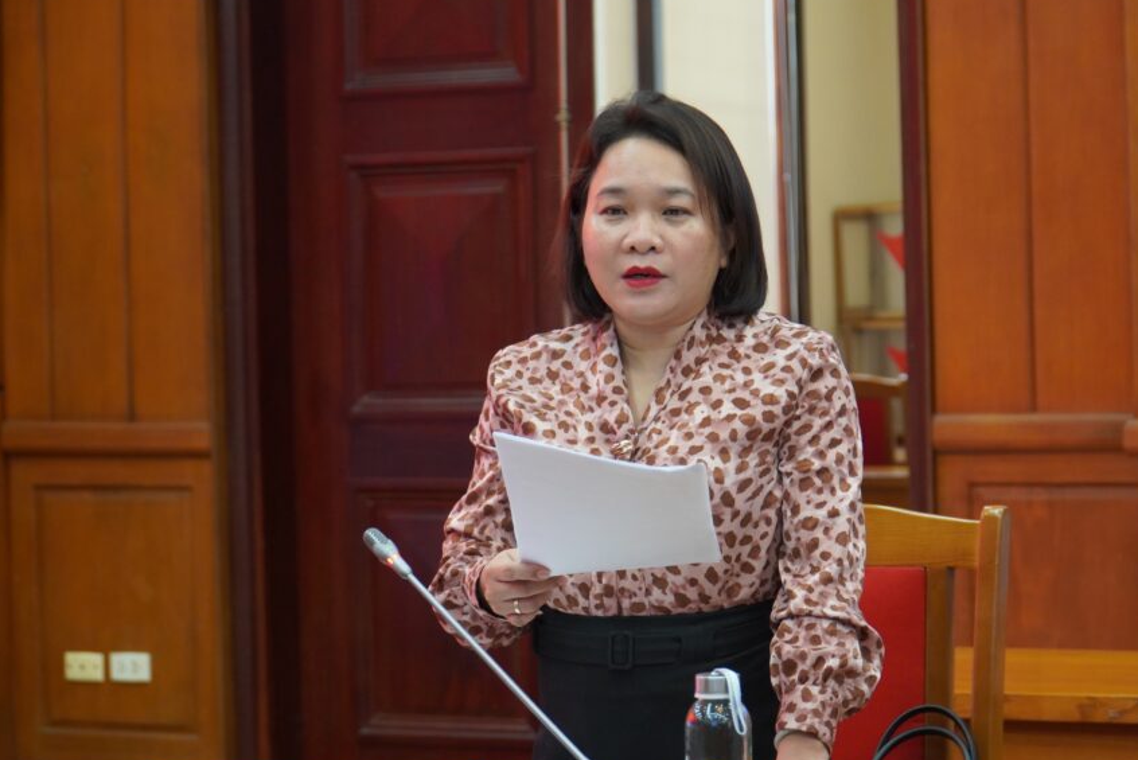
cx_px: 683
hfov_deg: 20.8
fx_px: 3099
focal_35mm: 98
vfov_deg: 14.0
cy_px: 420
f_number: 4.5
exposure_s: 1/50
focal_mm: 54
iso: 1250
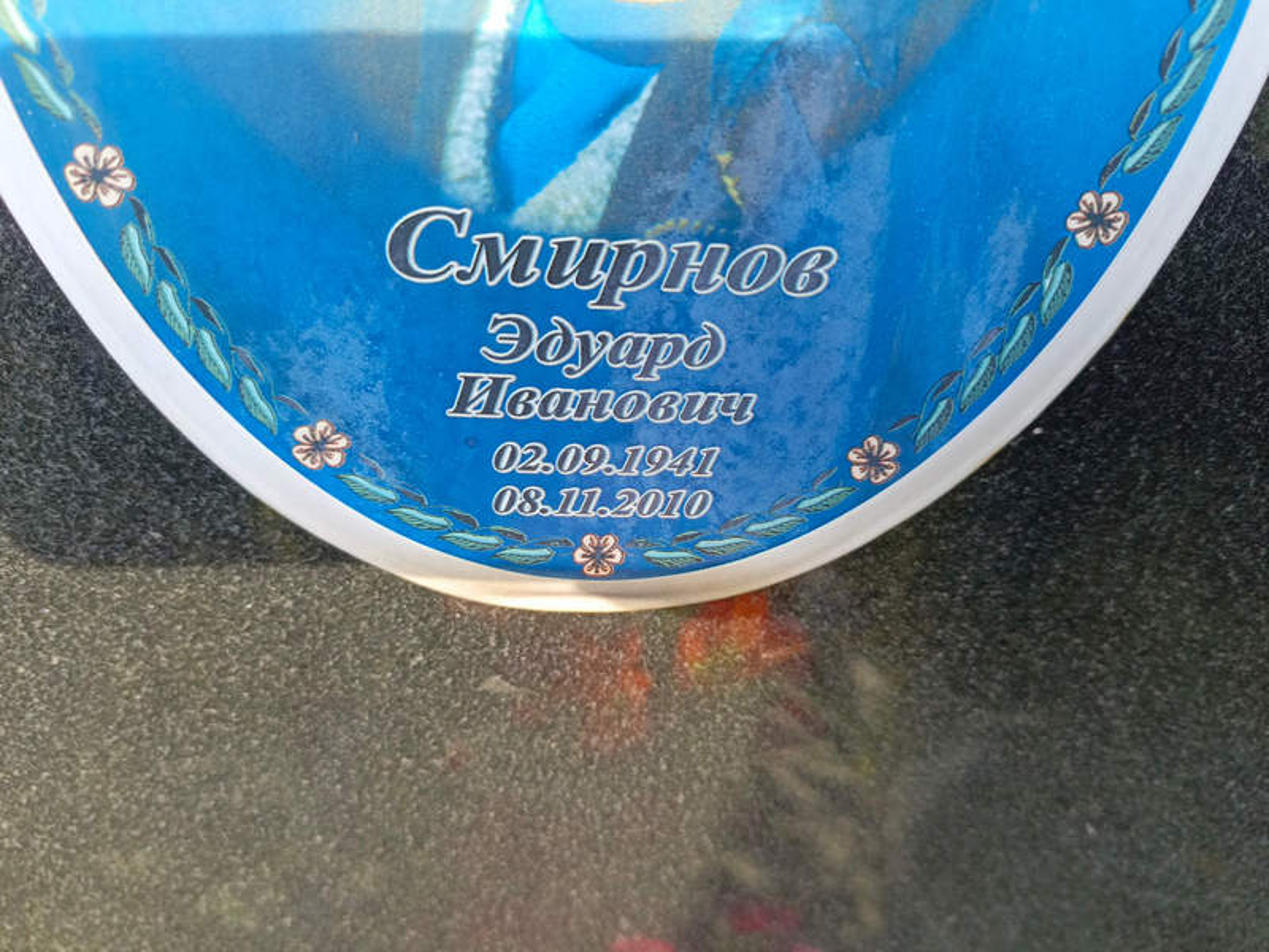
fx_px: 916
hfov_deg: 69.4
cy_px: 476
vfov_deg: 54.9
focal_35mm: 25
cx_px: 634
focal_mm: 4.76
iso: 110
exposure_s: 1/120
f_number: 1.69
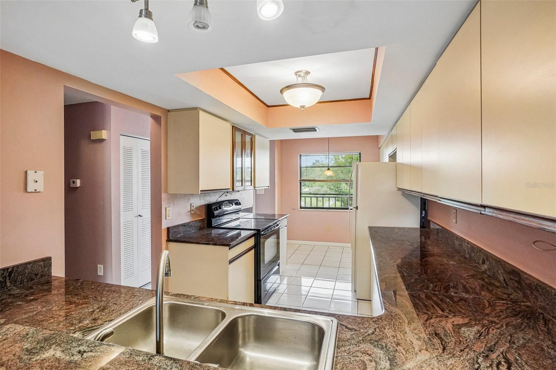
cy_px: 185
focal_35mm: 16
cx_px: 278
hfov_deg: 95.0
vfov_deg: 72.0
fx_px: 255
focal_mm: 11
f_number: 8
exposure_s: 1/30
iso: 640
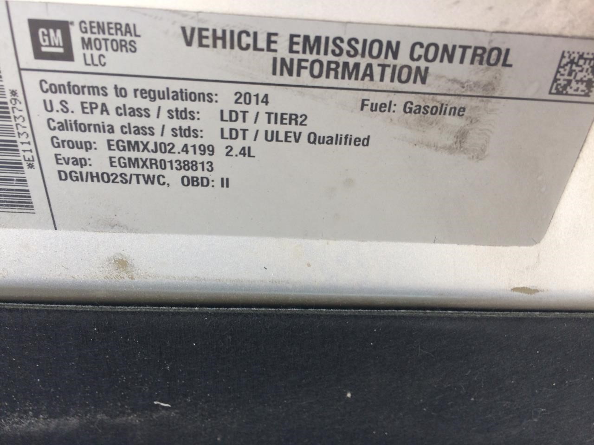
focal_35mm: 29
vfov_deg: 48.2
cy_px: 222
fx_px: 498
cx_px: 297
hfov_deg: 61.7
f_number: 2.2
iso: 50
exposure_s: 1/120
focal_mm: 4.15
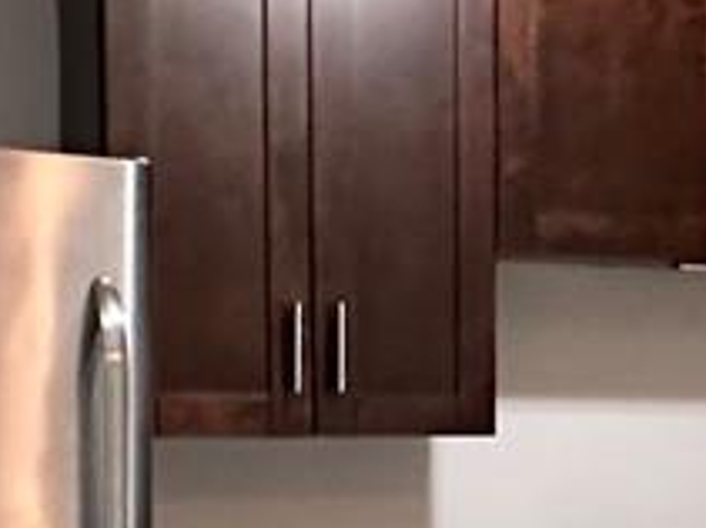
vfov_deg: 13.6
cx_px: 893
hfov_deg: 17.5
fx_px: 2161
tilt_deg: -7.7
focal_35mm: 106
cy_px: 638
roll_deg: -2.0
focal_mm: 2.22
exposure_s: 1/60
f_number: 2.2
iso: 1000
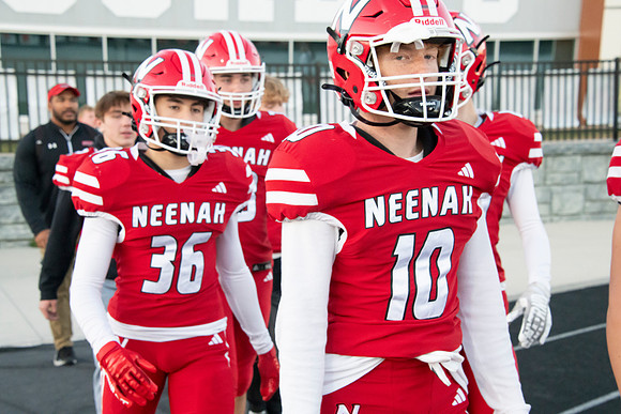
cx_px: 310
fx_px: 1242
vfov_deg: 18.9
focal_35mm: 72
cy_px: 207
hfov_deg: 28.1
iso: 8000
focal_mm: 72
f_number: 9
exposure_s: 1/640
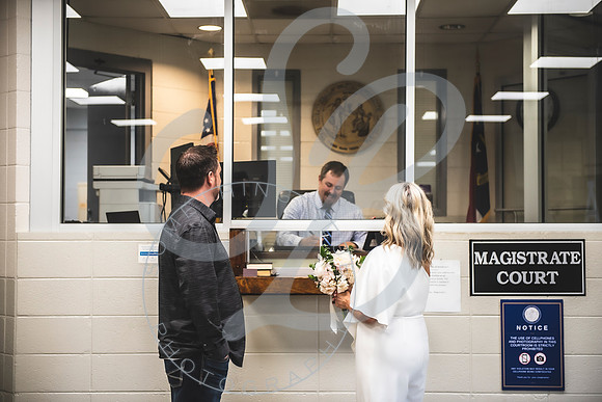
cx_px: 301
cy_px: 201
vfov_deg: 21.7
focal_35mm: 63
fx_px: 1047
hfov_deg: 32.1
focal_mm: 62
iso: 500
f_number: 2.8
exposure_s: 1/160
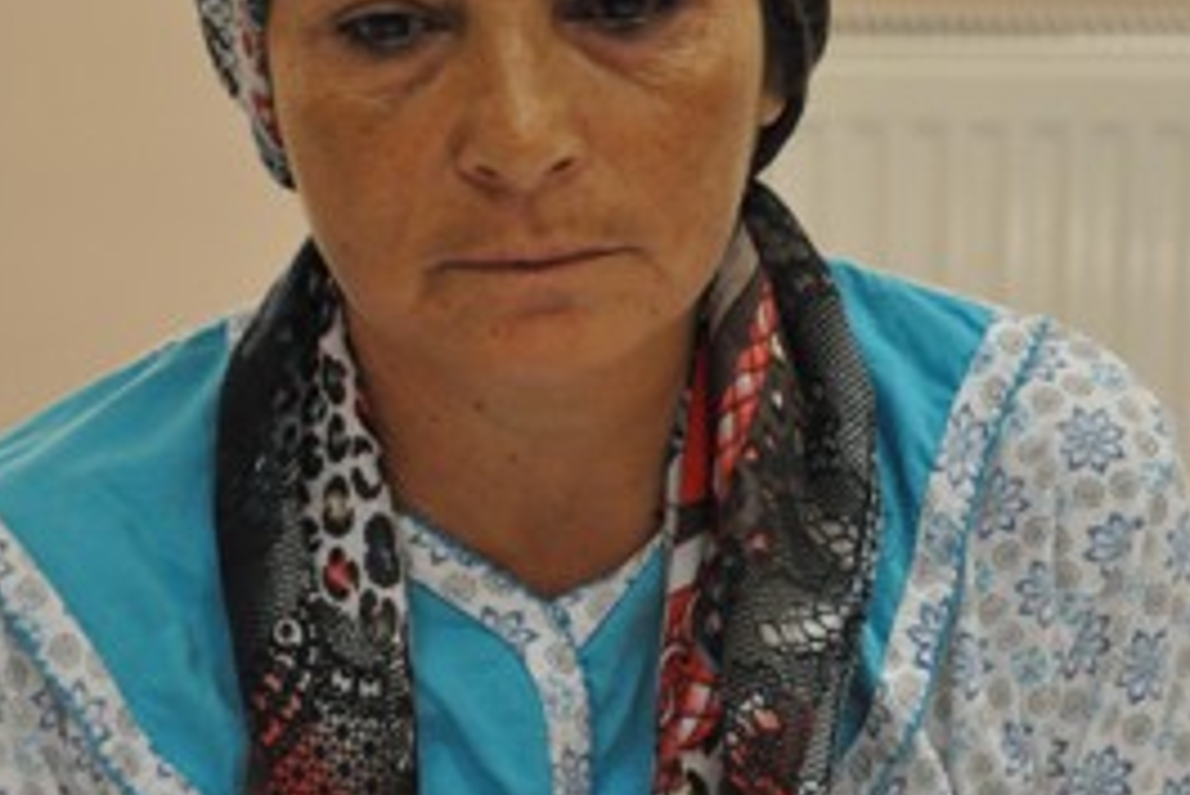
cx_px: 516
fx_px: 6279
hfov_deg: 10.8
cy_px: 193
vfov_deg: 7.2
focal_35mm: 190
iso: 2500
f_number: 5.3
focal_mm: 75
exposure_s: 1/400
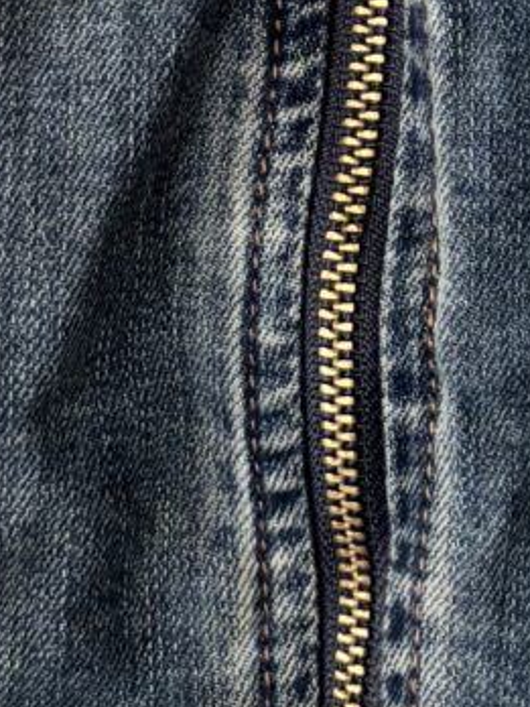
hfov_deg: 9.7
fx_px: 3123
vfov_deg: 11.6
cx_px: 396
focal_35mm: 153
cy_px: -703
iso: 160
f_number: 1.6
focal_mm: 5.96
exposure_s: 1/60
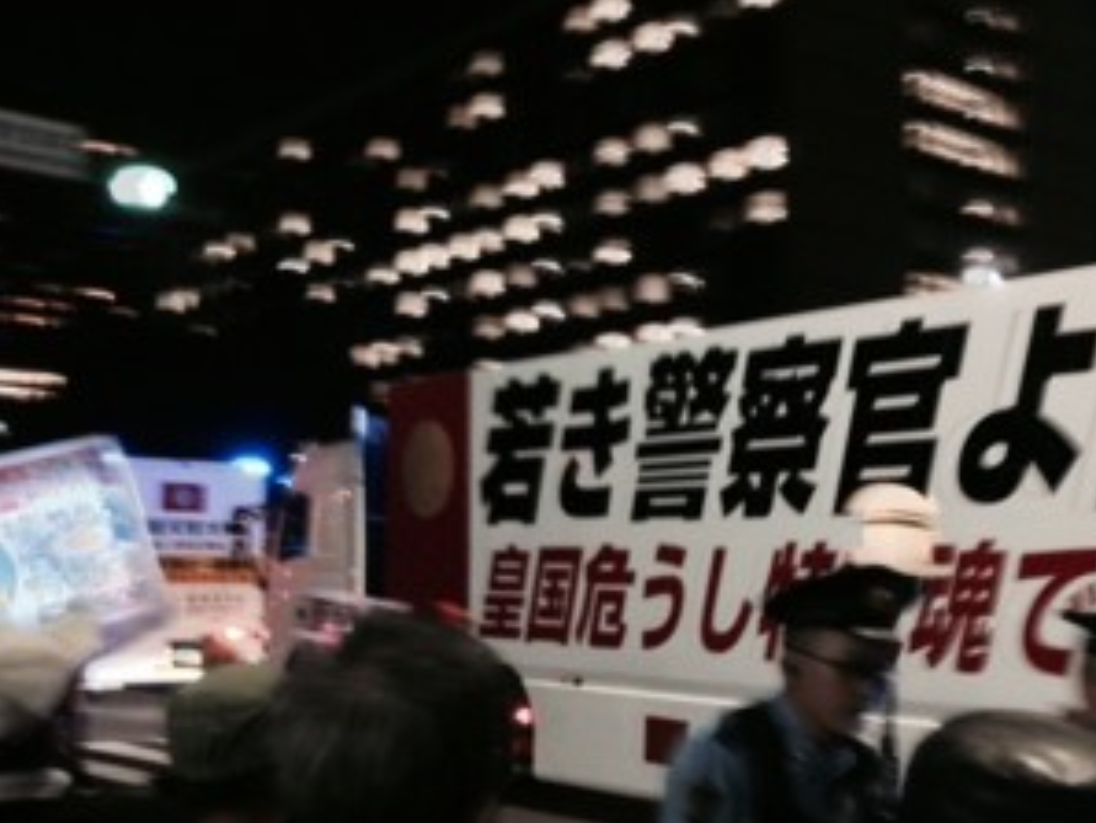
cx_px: 771
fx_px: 1584
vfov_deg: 29.0
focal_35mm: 50
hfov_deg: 37.6
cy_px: 524
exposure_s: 1/15
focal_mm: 4.12
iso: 500
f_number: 2.4
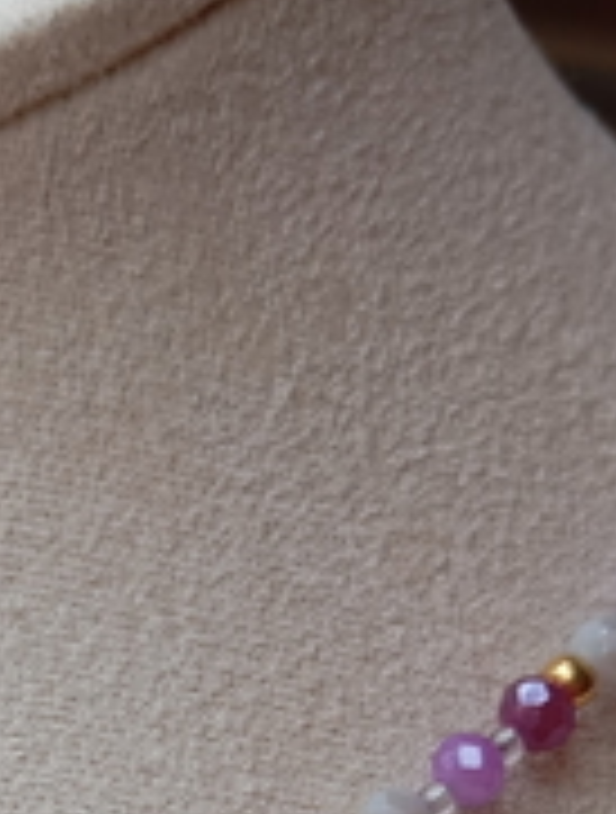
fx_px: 1934
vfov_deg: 21.3
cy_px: 1086
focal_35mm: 82
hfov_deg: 17.8
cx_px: 36
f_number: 1.8
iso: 152
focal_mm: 4.22
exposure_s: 1/100
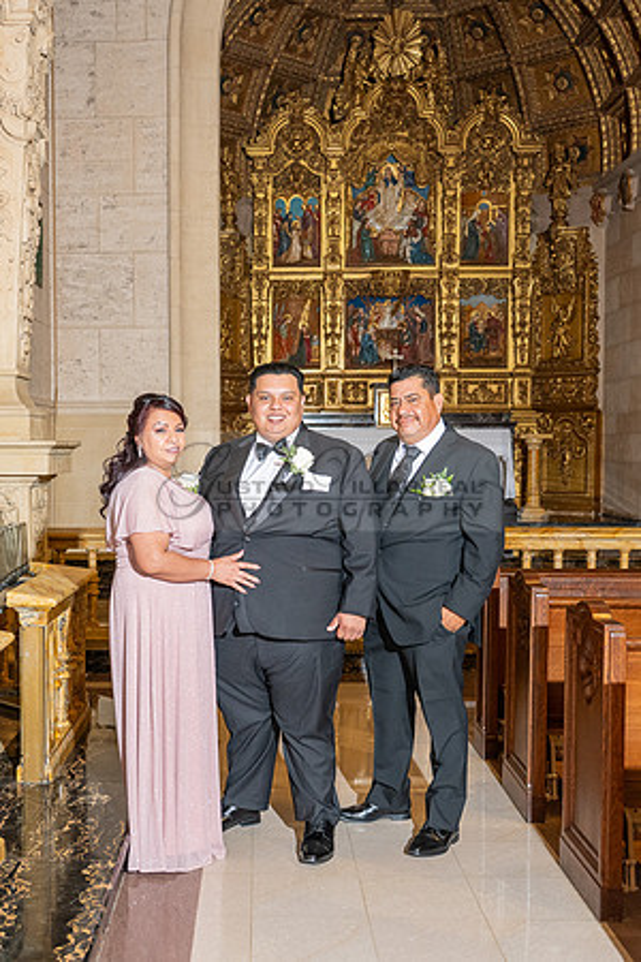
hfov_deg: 29.9
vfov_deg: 43.9
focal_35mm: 45
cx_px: 220
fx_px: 1192
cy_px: 524
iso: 1000
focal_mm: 26.5
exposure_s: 1/200
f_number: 2.8
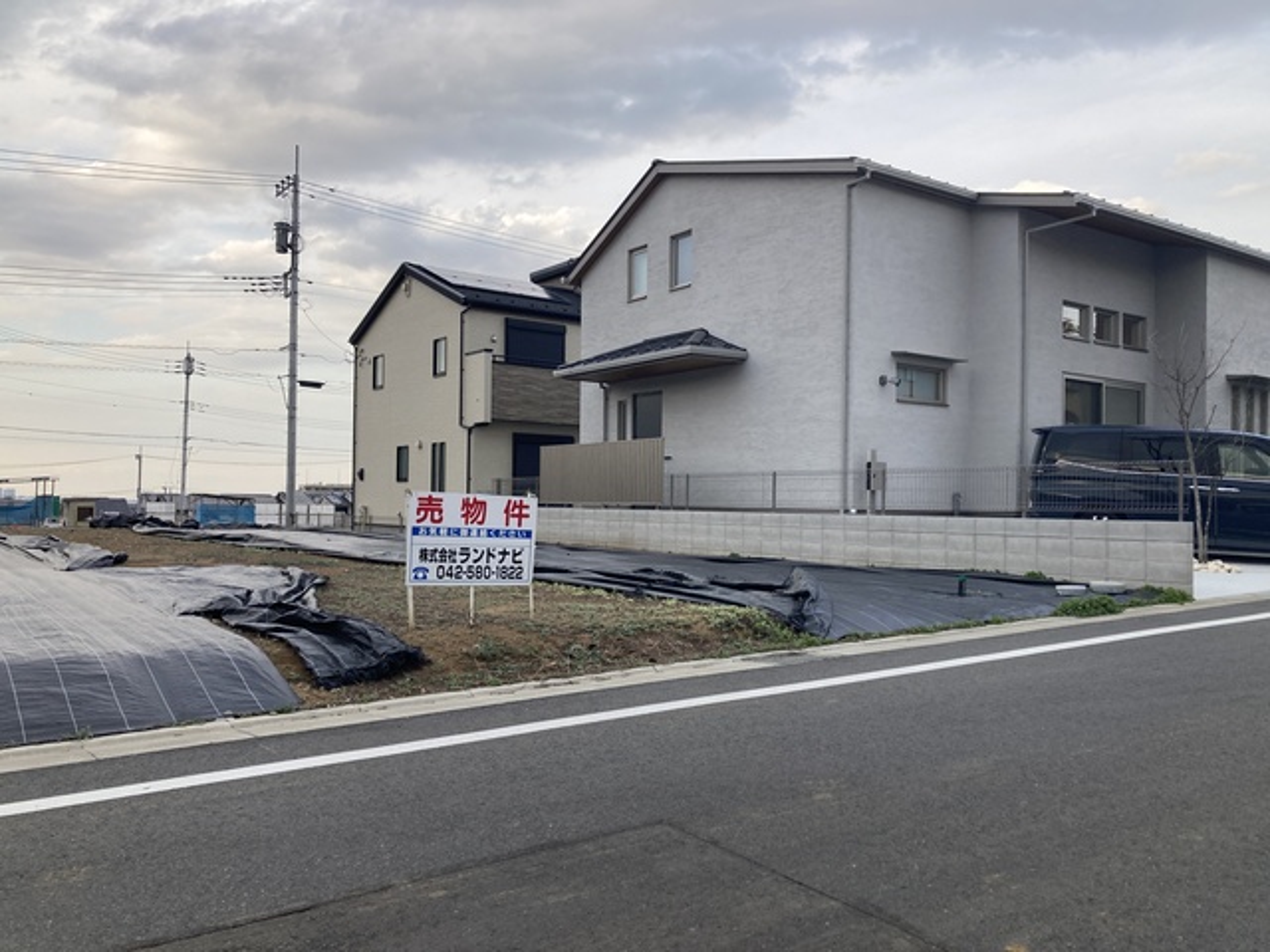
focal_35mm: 28
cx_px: 635
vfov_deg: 49.7
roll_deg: -1.7
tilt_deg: +2.5
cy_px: 476
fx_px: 1027
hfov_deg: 63.4
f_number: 1.8
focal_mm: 3.99
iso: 20
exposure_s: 1/393
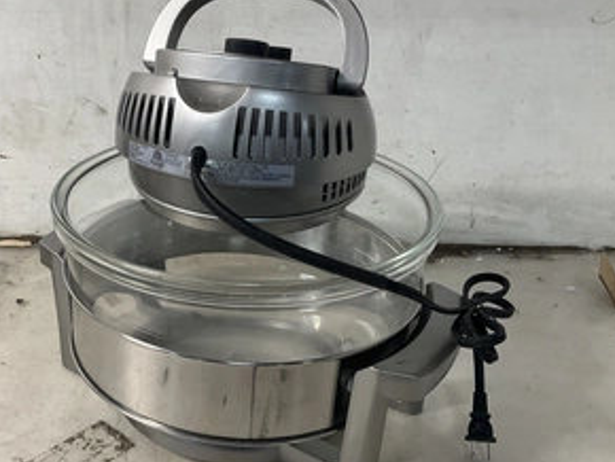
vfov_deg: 36.0
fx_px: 711
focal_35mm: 40
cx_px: 218
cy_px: 227
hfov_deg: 46.2
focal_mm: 3
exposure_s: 1/60
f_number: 1.8
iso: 64
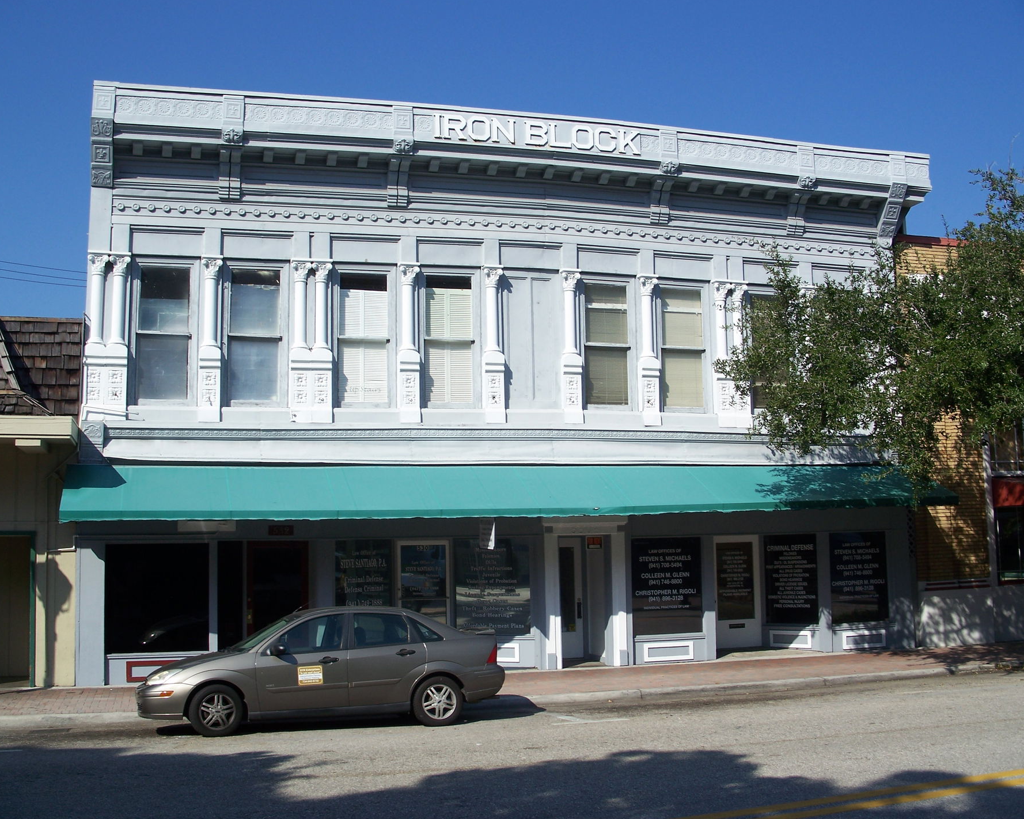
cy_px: 406
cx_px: 501
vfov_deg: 38.2
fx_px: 1182
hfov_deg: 46.8
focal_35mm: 39
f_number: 4
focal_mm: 7.8
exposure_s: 1/640
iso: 64
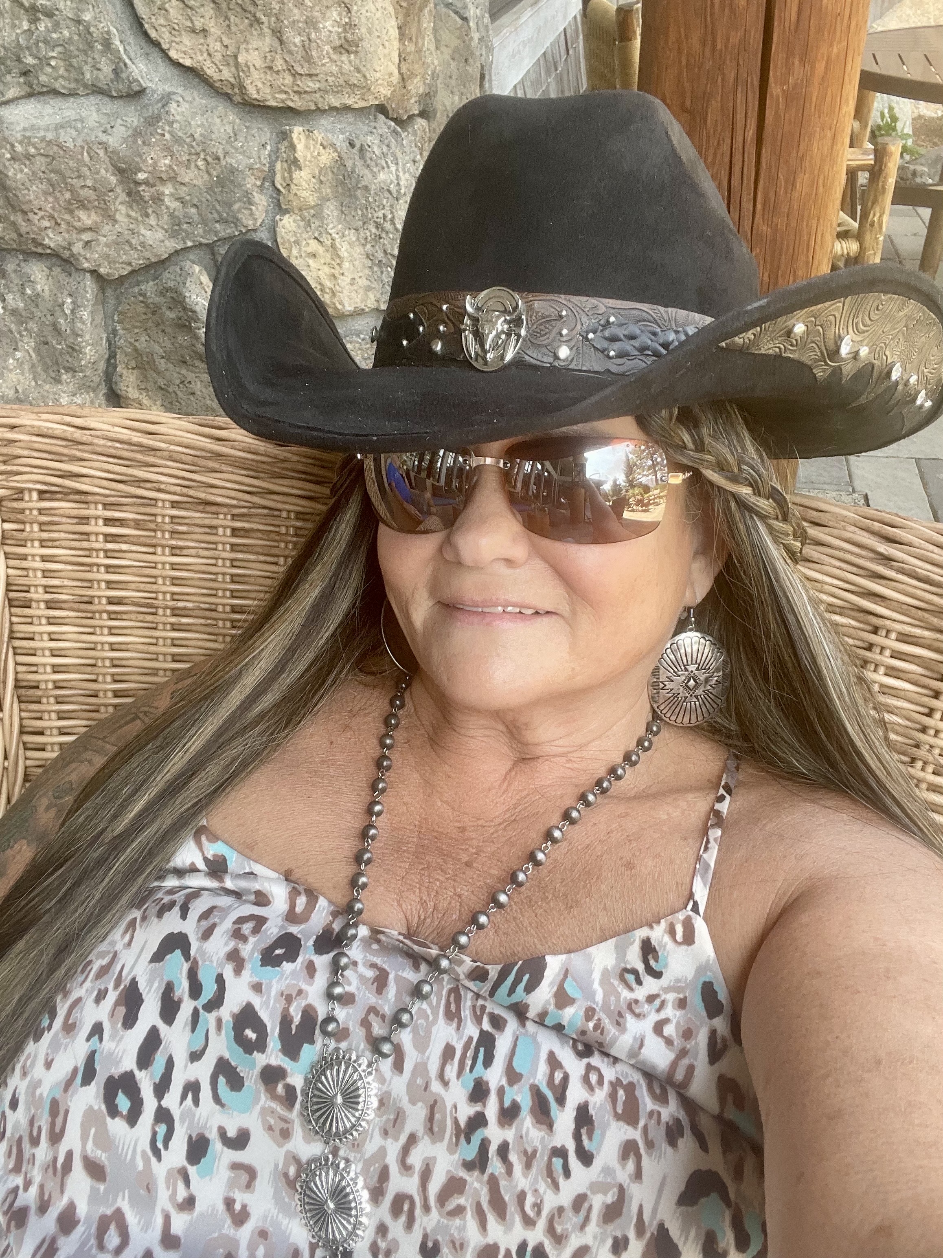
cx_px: 472
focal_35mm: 30
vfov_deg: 60.0
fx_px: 1090
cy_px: 629
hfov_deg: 46.8
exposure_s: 1/121
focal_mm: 2.71
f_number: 2.2
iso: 64
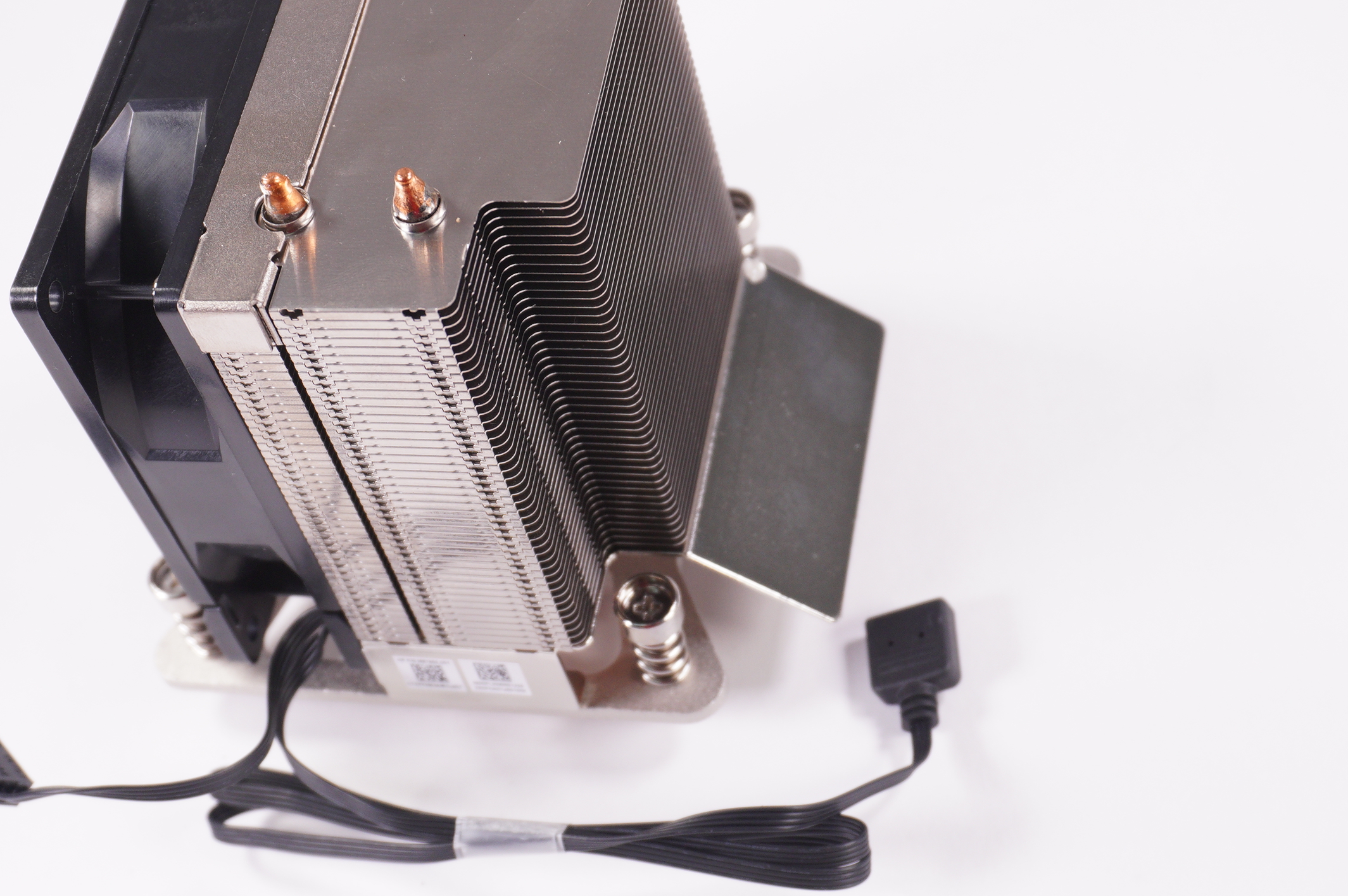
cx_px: 513
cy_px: 365
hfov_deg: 30.6
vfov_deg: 20.6
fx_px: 2458
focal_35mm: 66
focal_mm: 31
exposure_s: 1/200
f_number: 6.3
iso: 400
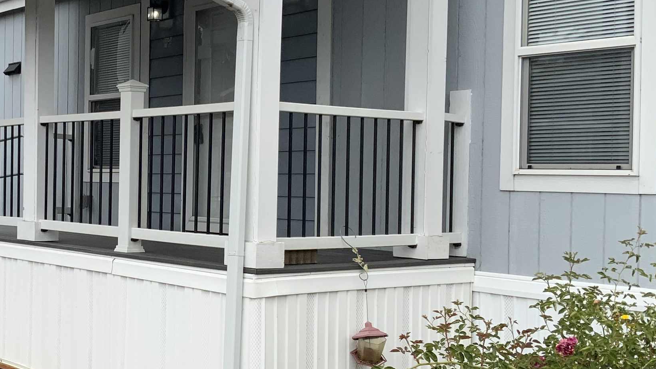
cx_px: 144
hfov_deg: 34.5
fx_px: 1026
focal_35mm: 59
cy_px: 190
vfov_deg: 20.4
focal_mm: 3
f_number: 1.8
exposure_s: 1/1121
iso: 16
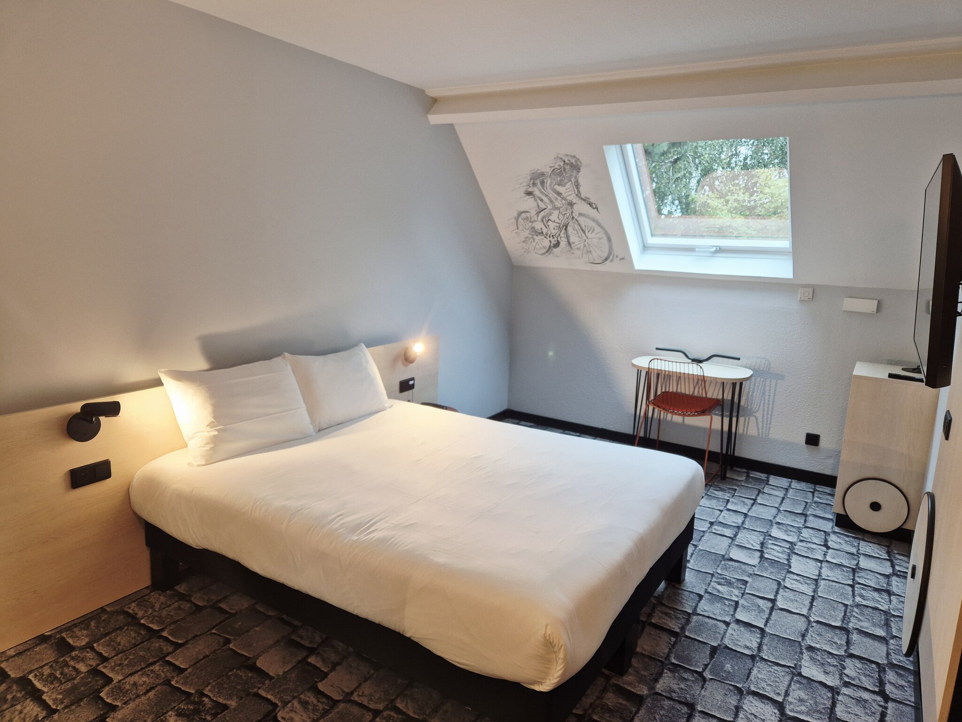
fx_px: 639
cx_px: 481
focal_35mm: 23
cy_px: 361
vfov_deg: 58.9
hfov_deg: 73.9
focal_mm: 5.4
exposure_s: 1/100
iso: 80
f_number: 1.8
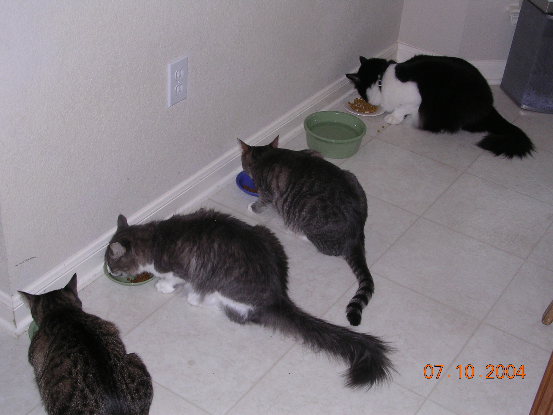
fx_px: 847
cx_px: 276
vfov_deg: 27.5
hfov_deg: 36.2
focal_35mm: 53
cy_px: 208
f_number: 3.2
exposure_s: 1/60.1
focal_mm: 8
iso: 128
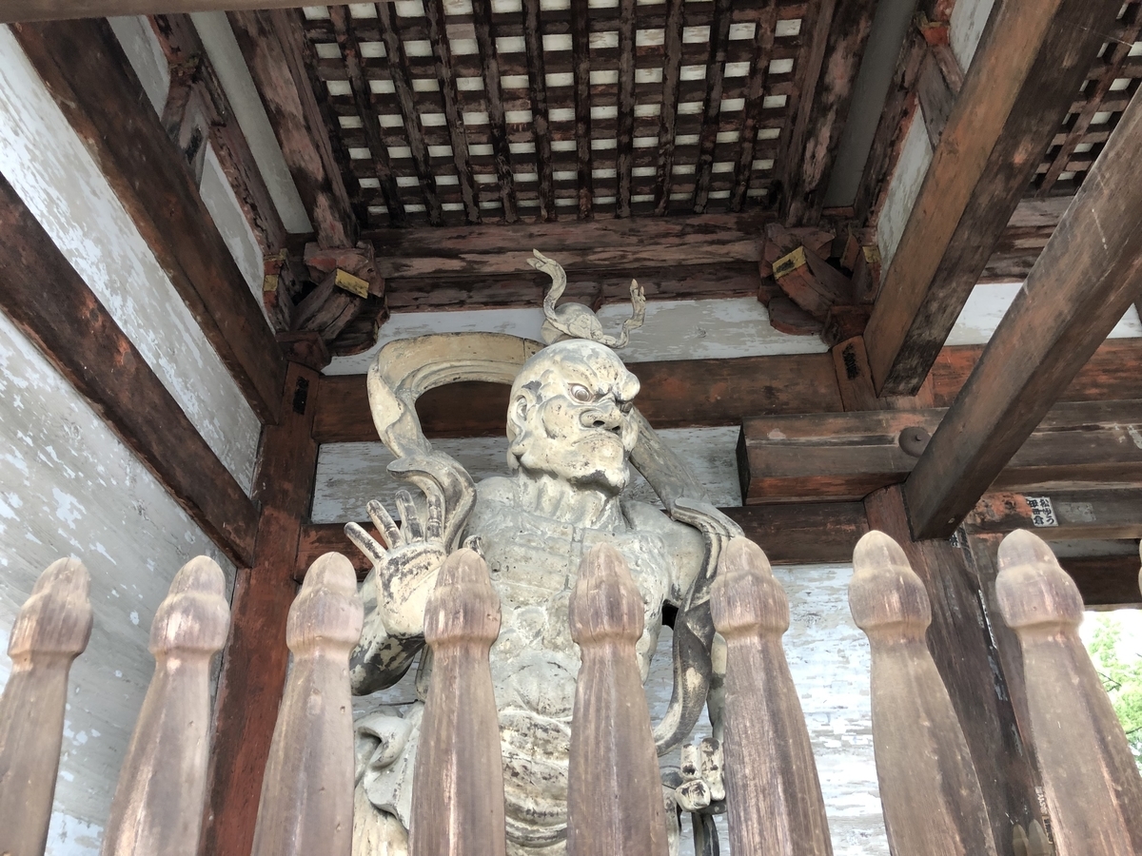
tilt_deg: +30.6
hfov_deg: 63.4
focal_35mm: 28
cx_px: 571
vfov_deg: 49.7
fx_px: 924
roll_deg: +1.7
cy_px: 428
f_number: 1.8
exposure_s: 1/30
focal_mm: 3.99
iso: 32
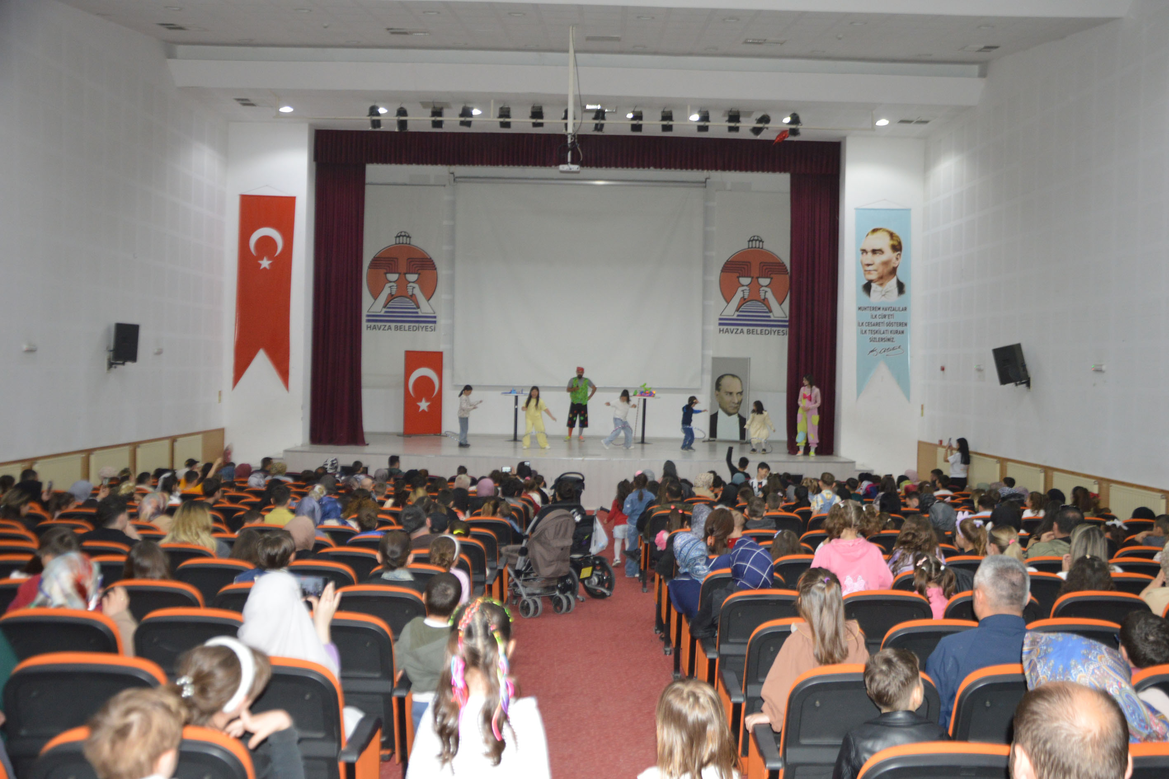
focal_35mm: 33
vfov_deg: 40.0
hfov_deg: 57.2
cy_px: 390
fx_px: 1071
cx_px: 584
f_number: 3.8
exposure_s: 1/60
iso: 900
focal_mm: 22
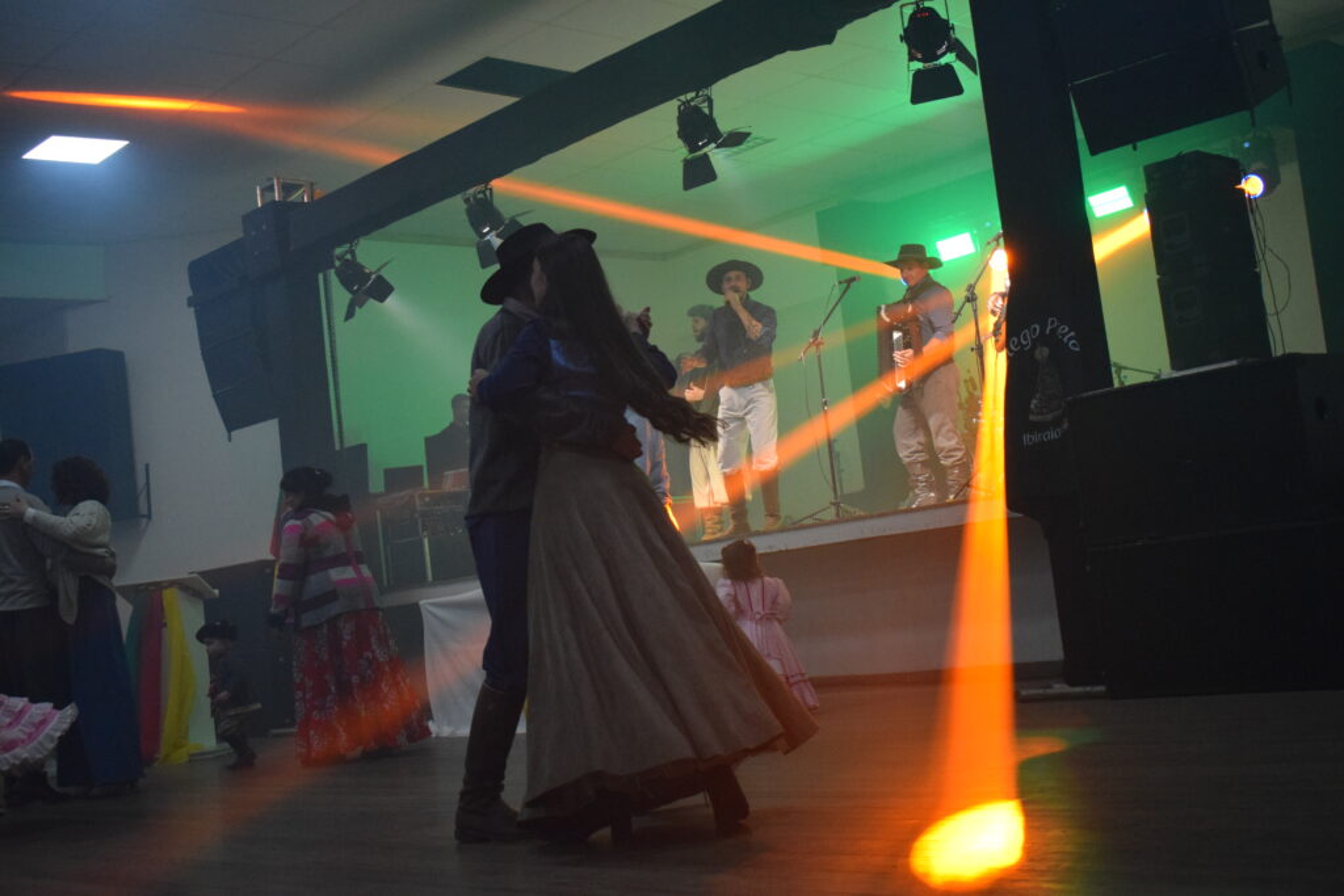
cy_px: 448
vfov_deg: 29.9
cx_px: 672
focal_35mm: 45
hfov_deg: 43.6
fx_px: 1680
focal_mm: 30
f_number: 4.2
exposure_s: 1/400
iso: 3200
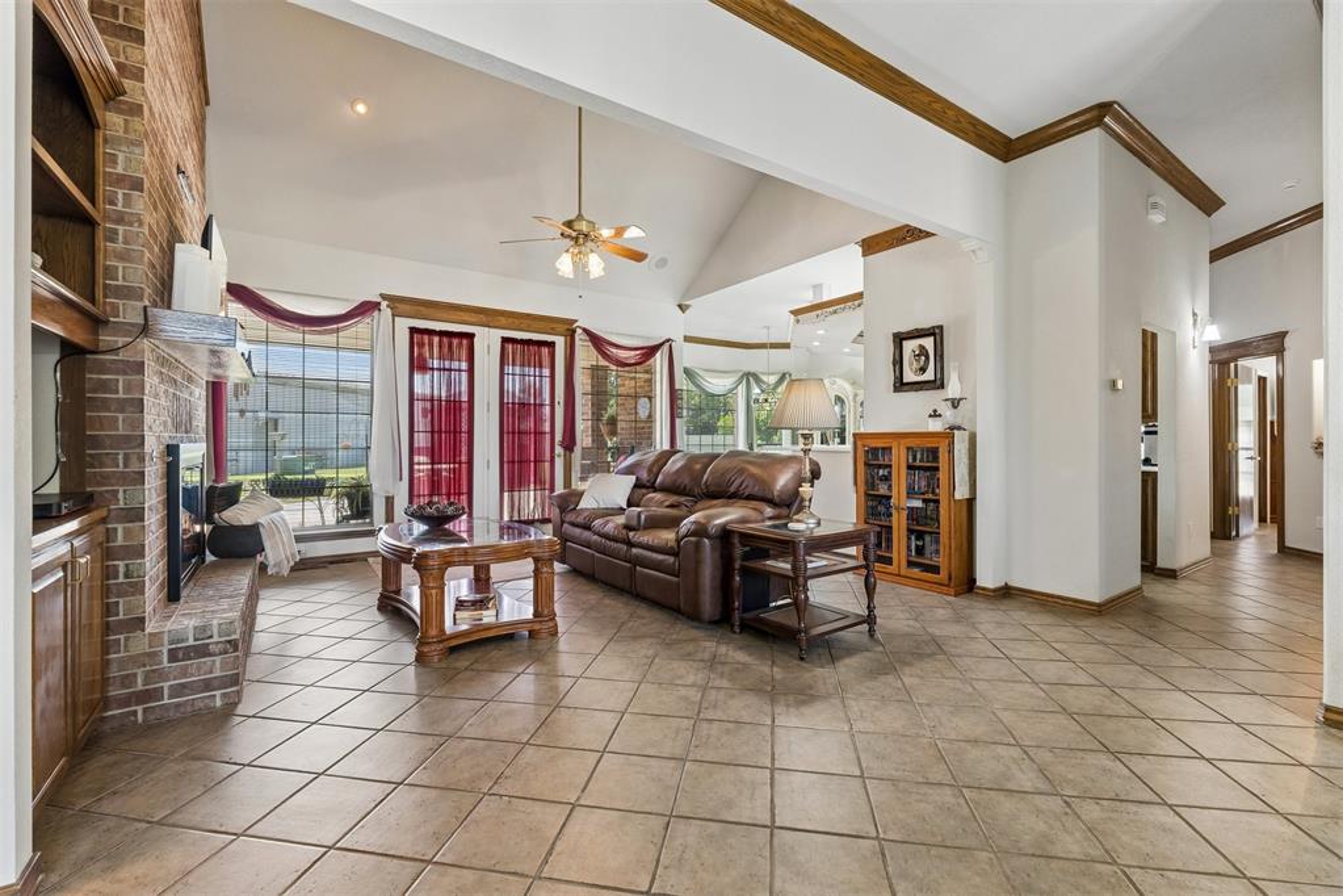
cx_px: 672
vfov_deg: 77.3
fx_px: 560
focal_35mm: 15
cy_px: 448
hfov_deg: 100.4
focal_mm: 10
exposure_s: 1/80
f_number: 5.6
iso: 500
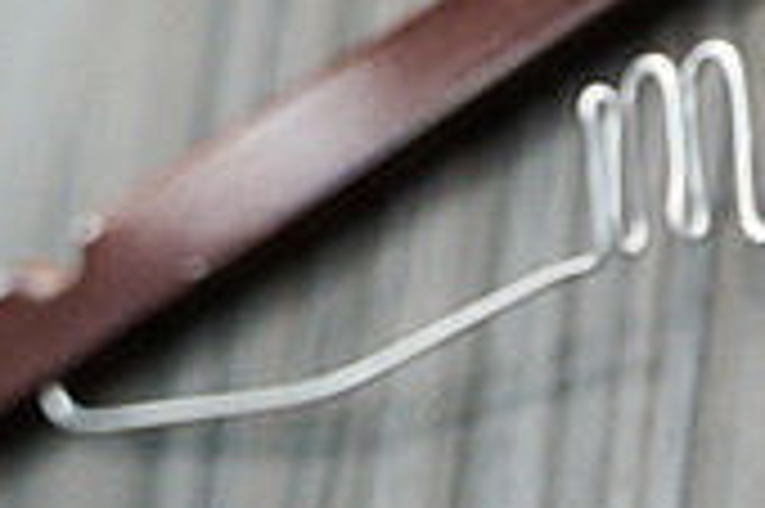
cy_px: 218
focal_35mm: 99
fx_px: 2102
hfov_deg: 18.7
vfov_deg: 13.8
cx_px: 1066
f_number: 2.8
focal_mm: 29
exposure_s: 1/125
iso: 1600
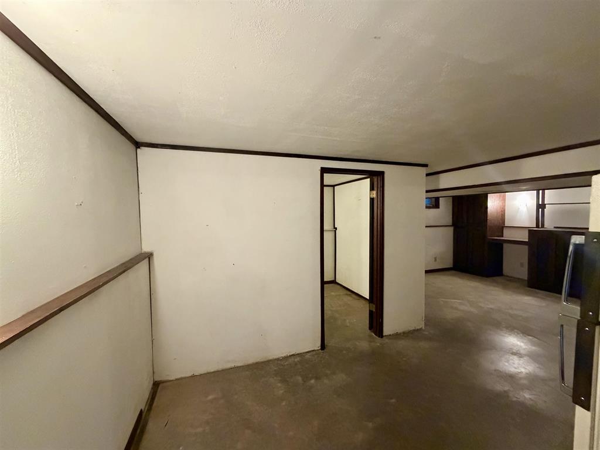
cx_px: 300
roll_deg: +1.2
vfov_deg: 85.7
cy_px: 225
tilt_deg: -3.2
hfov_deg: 102.1
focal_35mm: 14
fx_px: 243
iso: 800
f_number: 2.2
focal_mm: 2.22
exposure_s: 1/60
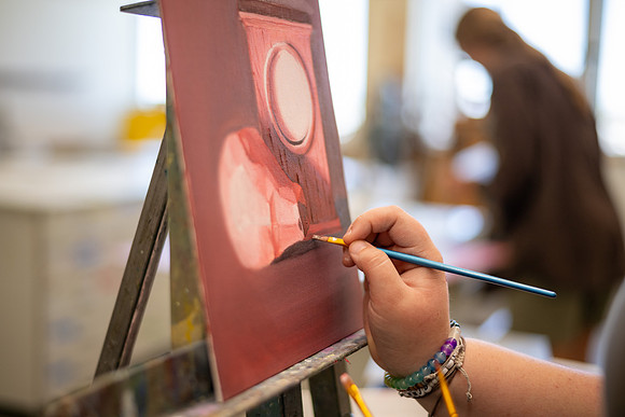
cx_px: 312
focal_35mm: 50
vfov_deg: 27.0
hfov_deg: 39.6
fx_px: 868
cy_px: 208
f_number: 1.8
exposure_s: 1/400
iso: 320
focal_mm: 50
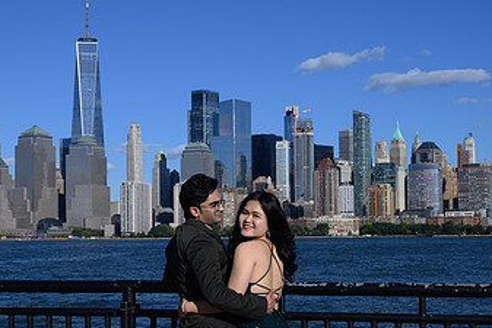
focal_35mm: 62
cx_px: 229
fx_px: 848
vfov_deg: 21.9
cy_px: 208
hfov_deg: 32.4
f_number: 5.6
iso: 100
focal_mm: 36
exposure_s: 1/1250
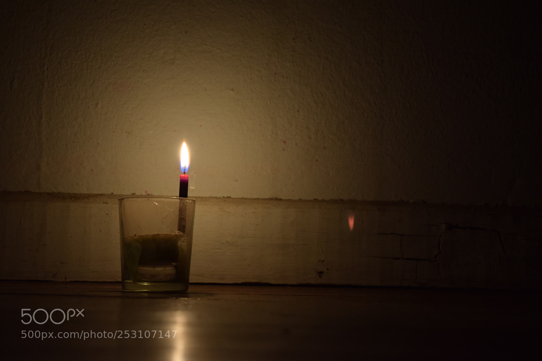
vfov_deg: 16.5
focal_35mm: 82
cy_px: 180
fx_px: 1242
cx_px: 271
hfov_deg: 24.6
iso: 400
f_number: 5.6
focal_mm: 55
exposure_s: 1/5
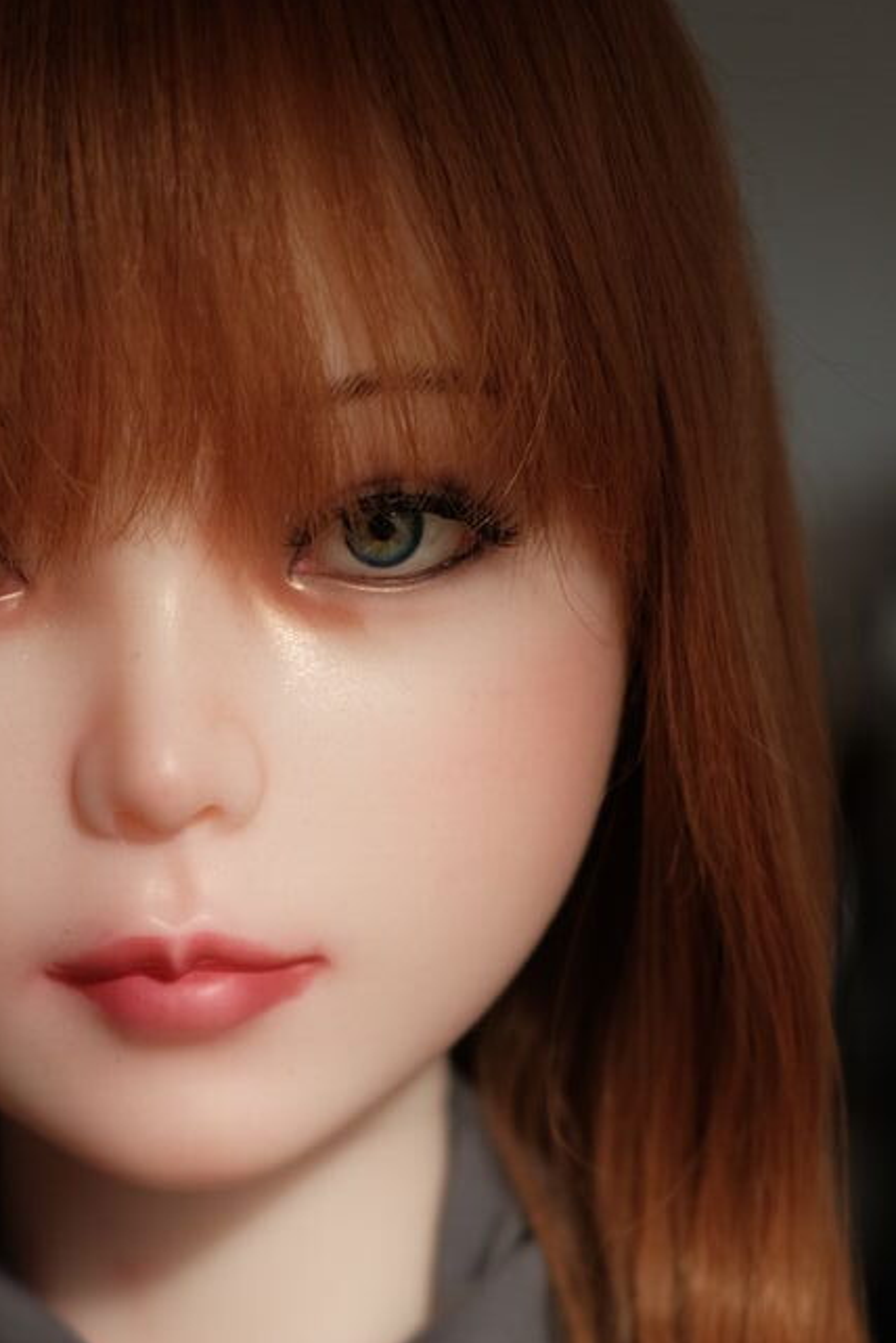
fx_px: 3696
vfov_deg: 20.3
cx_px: 247
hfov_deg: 13.8
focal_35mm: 99
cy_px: 1113
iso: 400
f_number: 2
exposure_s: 1/640
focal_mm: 35
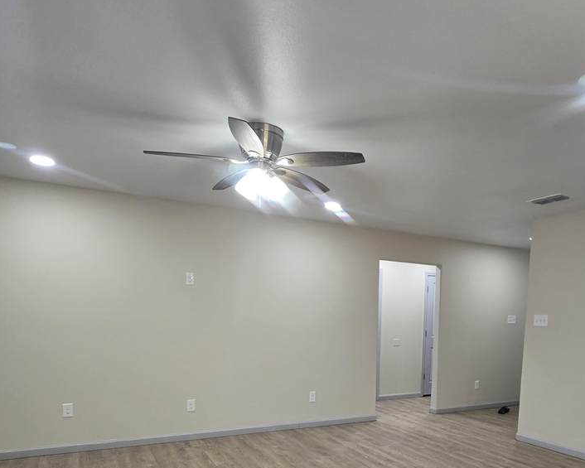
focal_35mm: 23
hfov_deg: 72.0
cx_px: 342
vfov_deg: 56.9
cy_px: 368
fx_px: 398
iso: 160
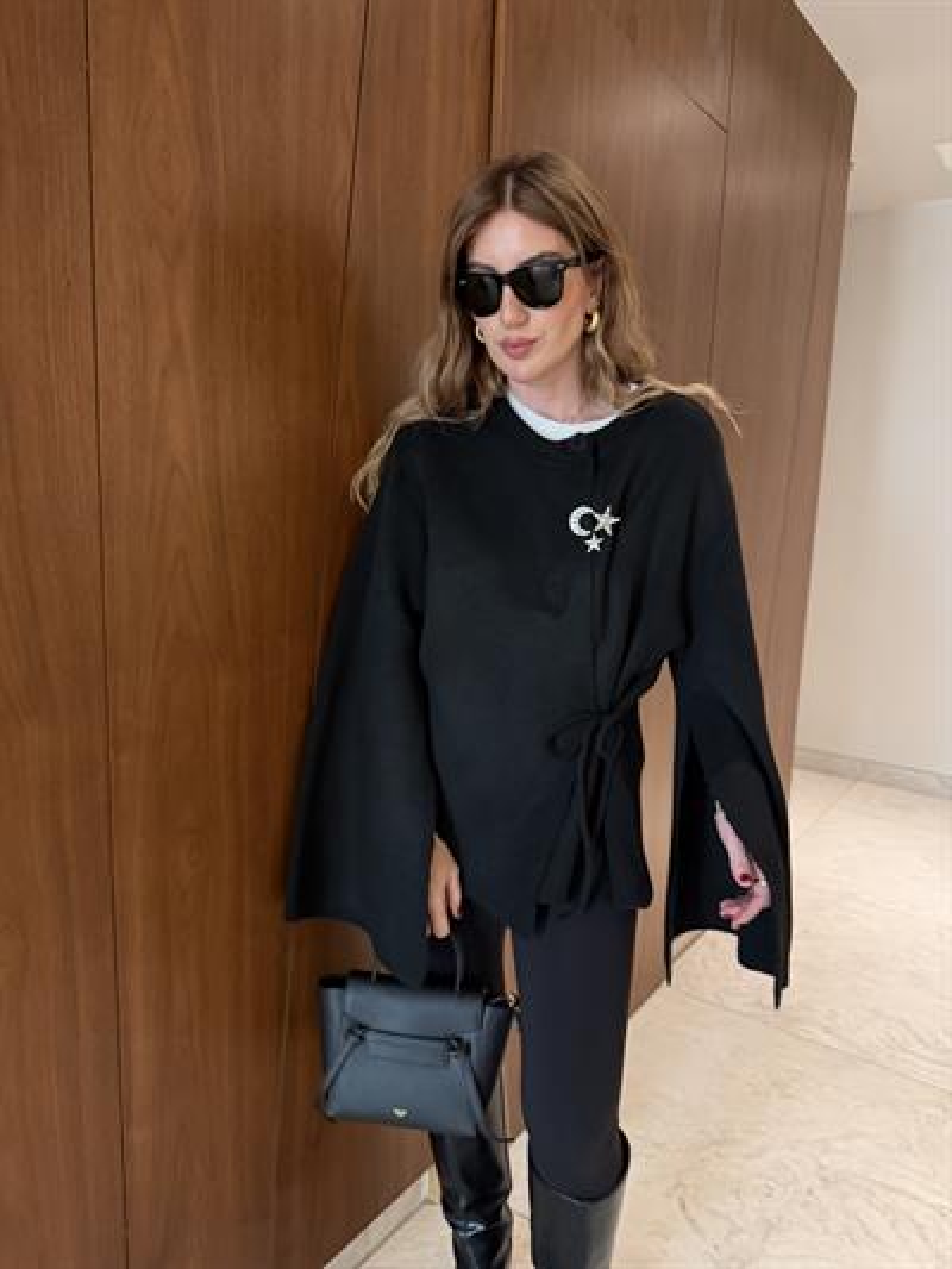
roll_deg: -2.0
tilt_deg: -9.2
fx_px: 880
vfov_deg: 71.6
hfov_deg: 56.8
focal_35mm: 24
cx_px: 476
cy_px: 634
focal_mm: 6.76
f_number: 1.78
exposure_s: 1/33
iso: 640
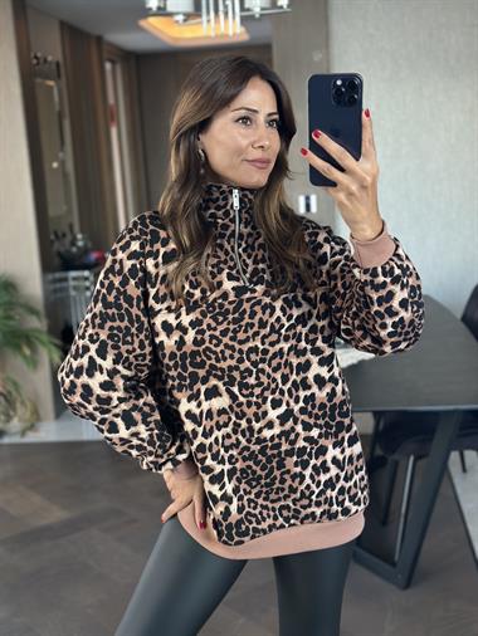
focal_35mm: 48
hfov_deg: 30.3
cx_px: 239
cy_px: 318
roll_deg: +3.7
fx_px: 883
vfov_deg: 39.6
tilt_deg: -16.4
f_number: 1.78
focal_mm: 6.86
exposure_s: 1/60
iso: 320
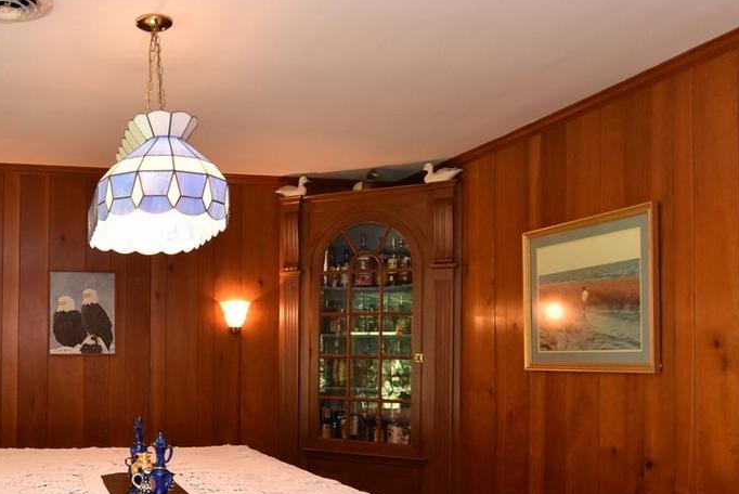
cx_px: 151
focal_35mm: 38
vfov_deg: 34.7
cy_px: 343
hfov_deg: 47.9
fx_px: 781
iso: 800
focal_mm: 12
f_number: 5
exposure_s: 1/30
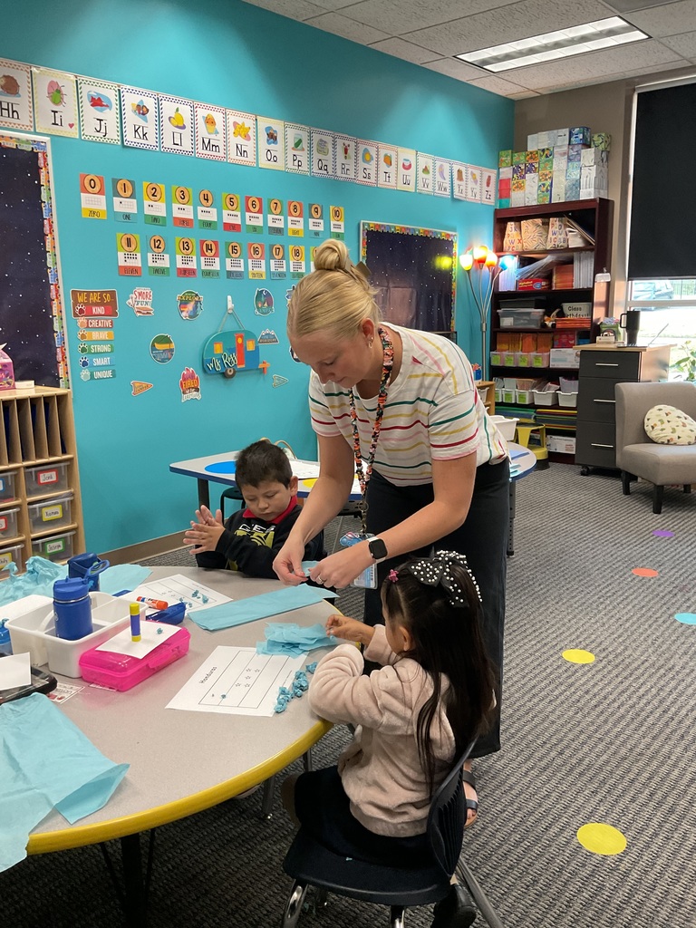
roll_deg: +1.4
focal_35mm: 29
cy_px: 464
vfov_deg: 61.7
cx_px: 348
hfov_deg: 48.2
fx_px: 777
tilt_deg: -11.8
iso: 125
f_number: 1.8
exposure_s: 1/60
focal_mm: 3
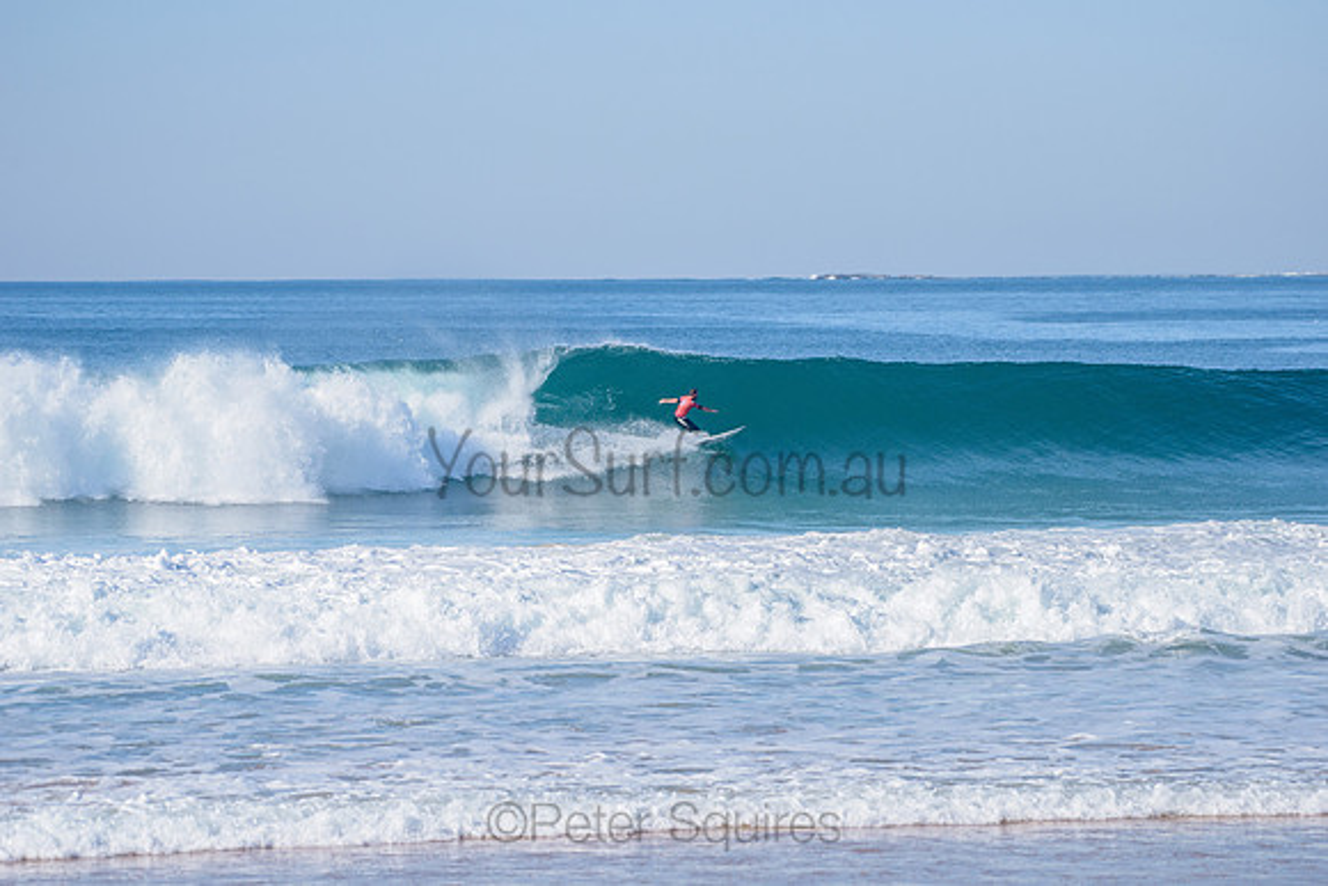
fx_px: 7379
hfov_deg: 10.3
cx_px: 664
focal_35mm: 200
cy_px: 443
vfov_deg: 6.9
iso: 250
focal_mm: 200
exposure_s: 1/2500
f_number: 5.6
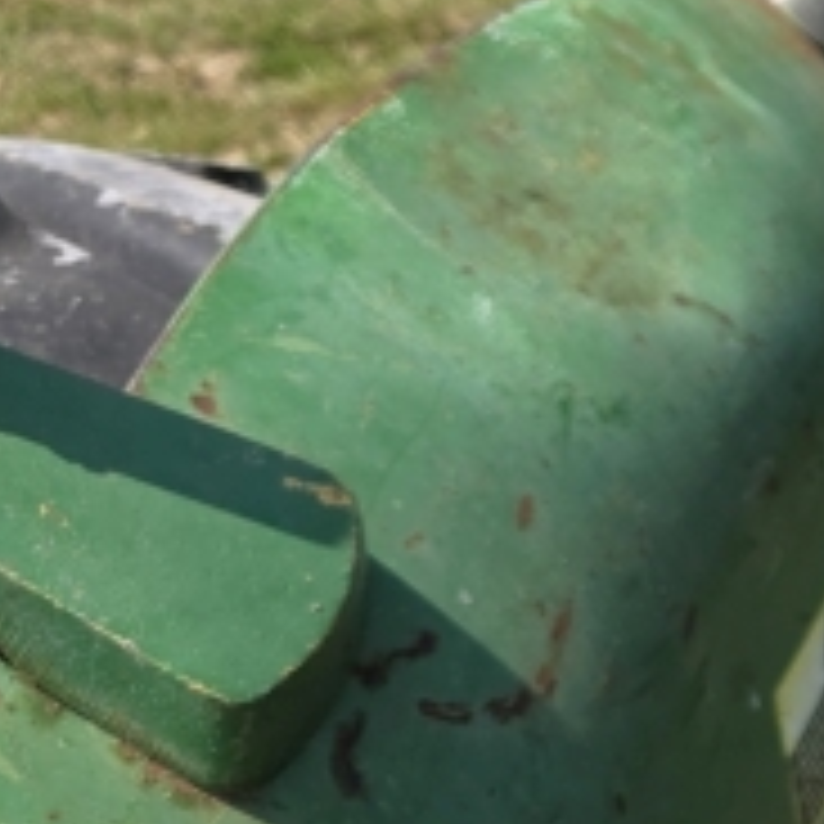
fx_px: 3070
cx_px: 2107
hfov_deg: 11.8
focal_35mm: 114
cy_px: 378
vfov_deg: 15.3
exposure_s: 1/4766
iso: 80
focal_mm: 6.3
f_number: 1.7
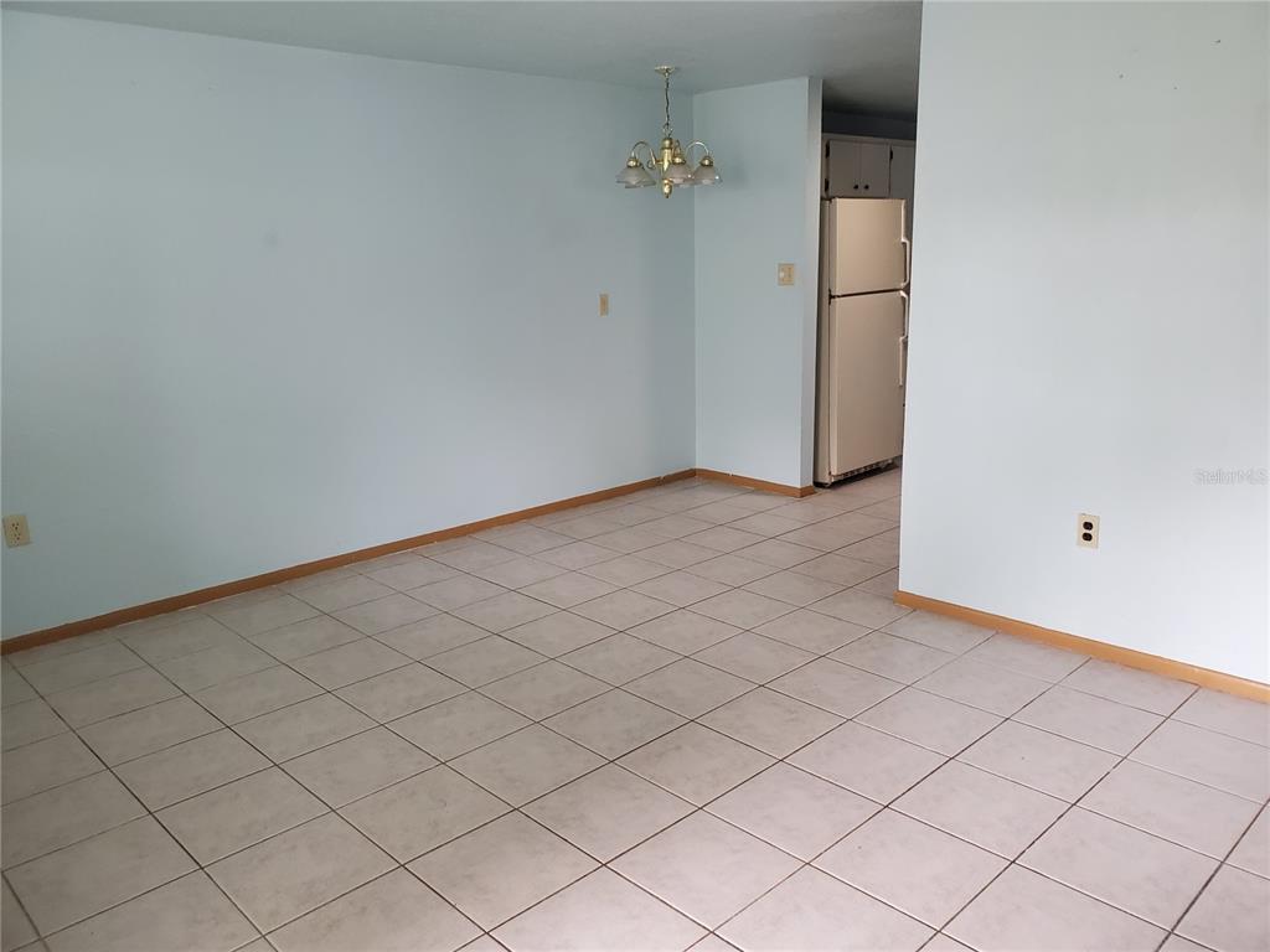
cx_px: 635
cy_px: 476
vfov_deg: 53.1
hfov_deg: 67.3
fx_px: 954
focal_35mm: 26
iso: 250
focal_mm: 4.3
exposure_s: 1/40
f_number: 2.4
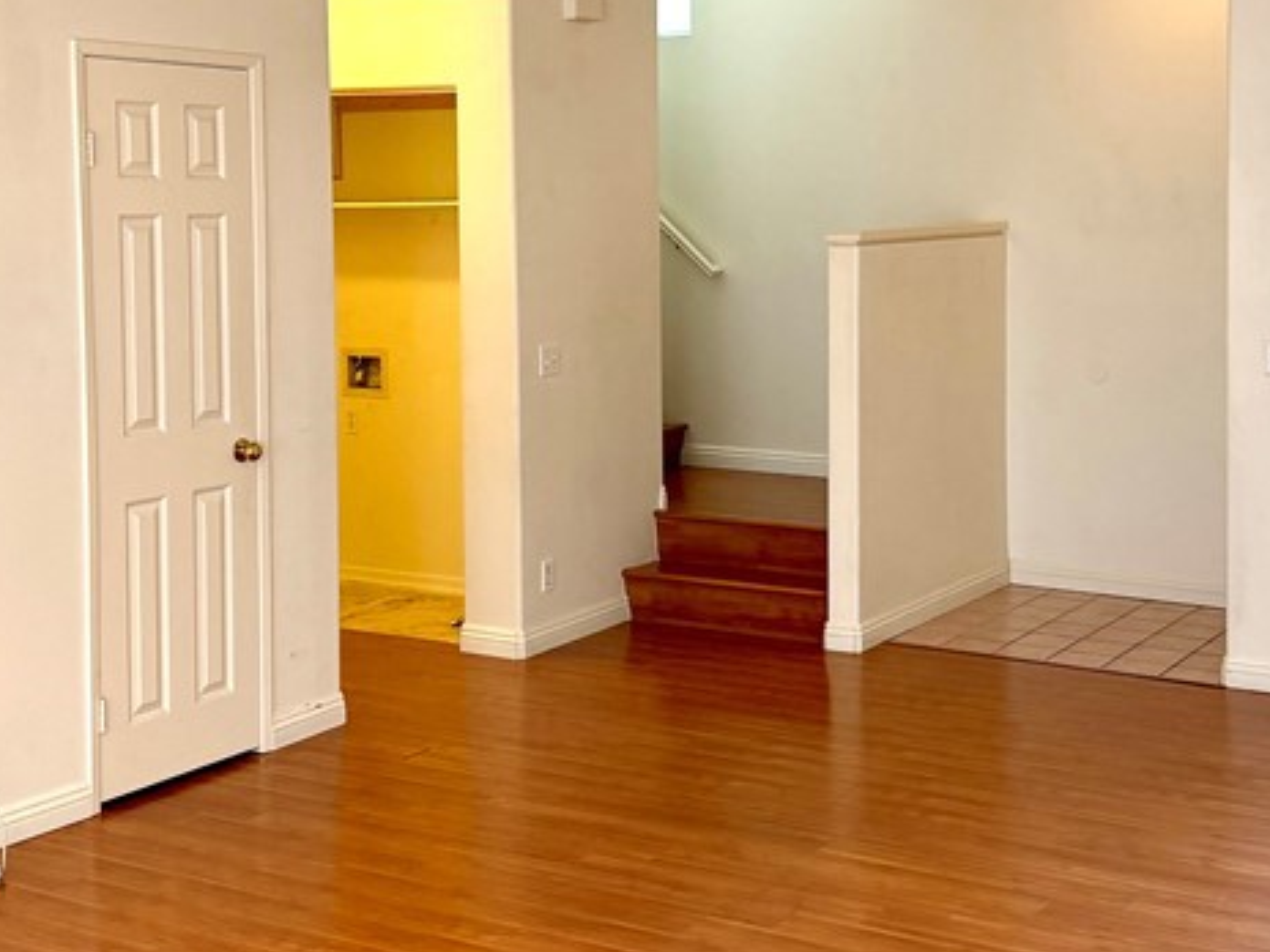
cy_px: 285
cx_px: 728
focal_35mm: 53
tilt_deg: -2.8
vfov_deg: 27.3
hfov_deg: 36.1
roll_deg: +0.8
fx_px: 1944
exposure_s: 1/140
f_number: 1.78
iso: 200
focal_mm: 6.76
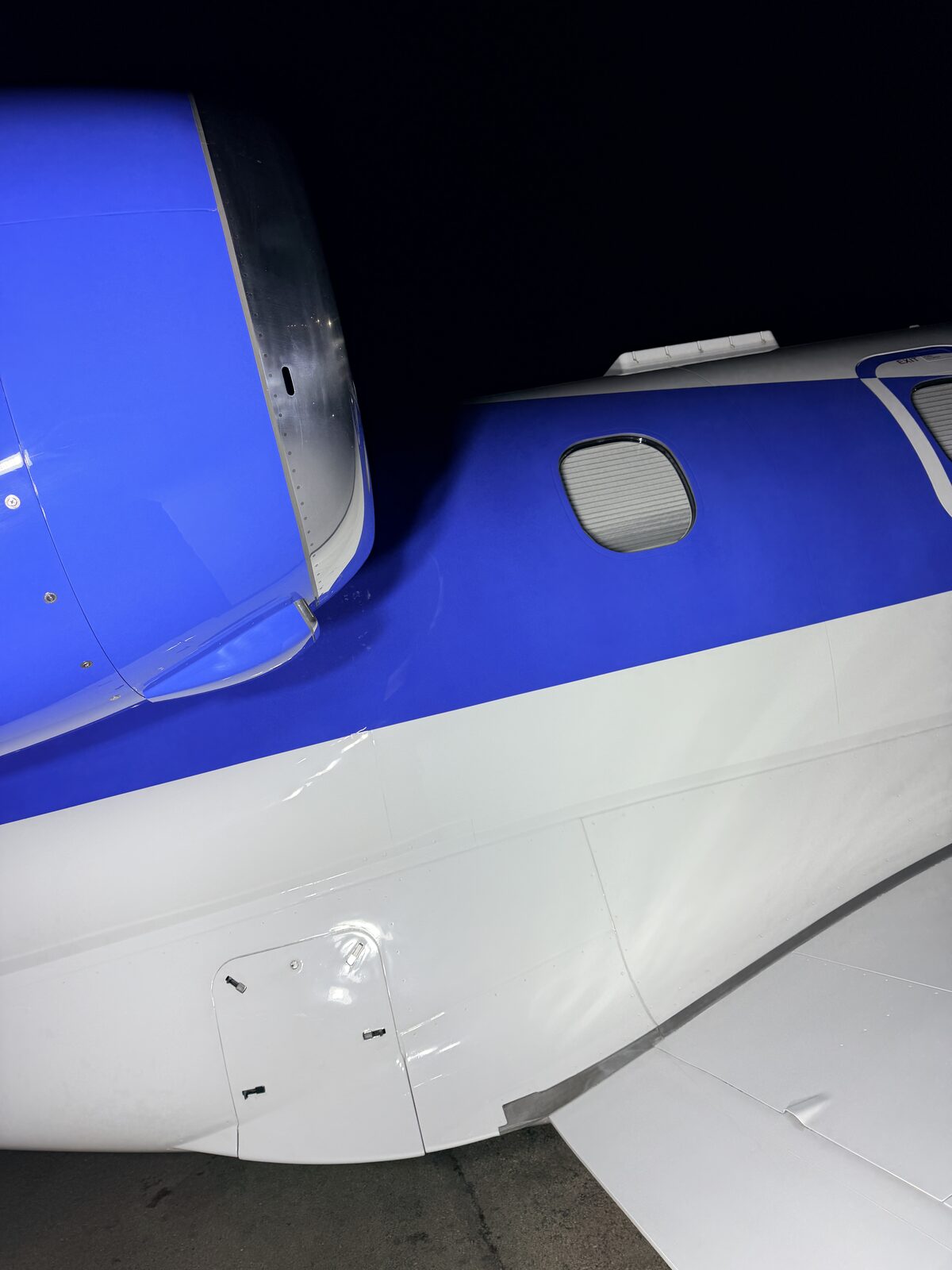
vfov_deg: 71.6
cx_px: 476
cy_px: 635
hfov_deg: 56.8
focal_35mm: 24
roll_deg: +11.4
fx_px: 880
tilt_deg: +4.9
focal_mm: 6.76
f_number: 1.78
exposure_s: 1/162
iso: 64
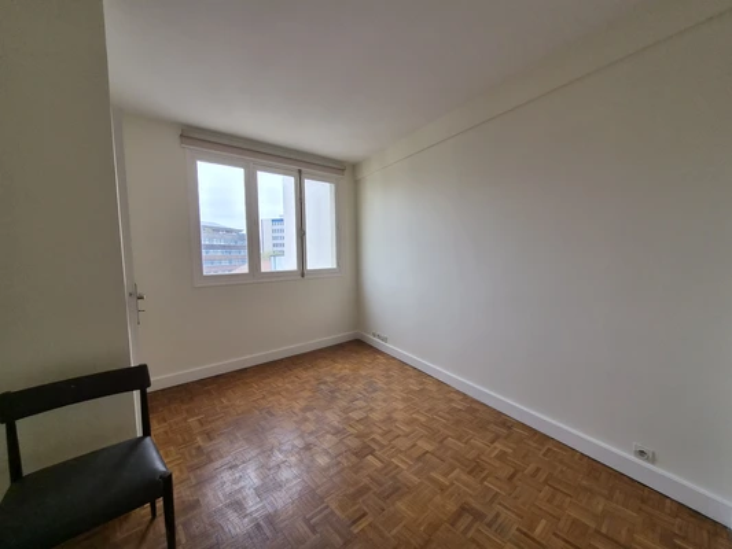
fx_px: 275
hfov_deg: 106.2
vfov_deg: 89.9
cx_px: 366
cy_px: 274
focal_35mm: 13
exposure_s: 1/427
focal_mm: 2.2
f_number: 2.2
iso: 100
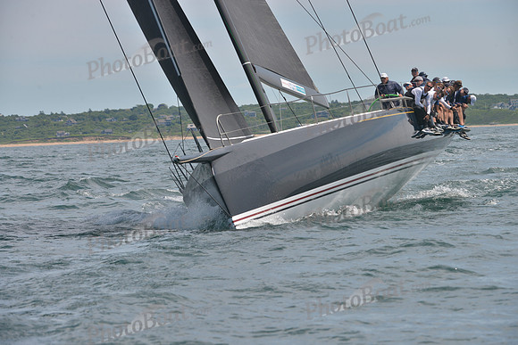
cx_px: 259
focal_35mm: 200
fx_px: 2878
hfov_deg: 10.3
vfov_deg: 6.9
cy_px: 172
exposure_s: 1/800
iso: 280
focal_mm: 200
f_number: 9
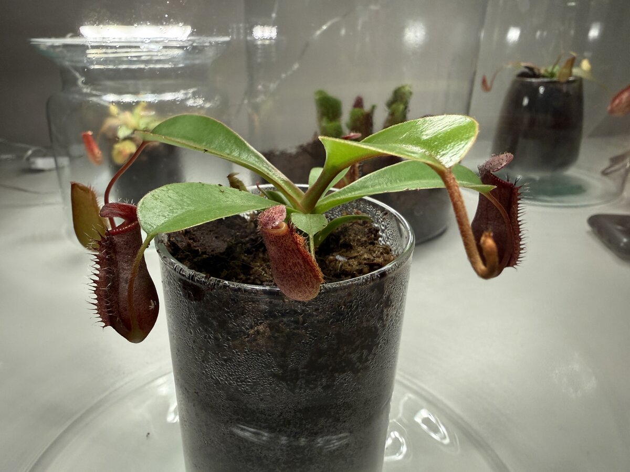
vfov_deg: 54.9
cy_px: 236
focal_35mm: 25
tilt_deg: -21.8
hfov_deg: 69.4
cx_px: 315
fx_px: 455
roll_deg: -0.2
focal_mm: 2.22
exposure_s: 1/99
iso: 200
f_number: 2.2
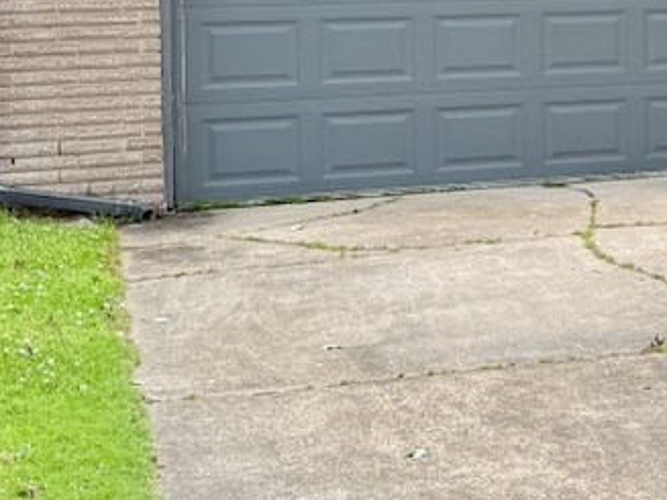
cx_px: 863
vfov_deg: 15.3
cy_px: -45
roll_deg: +0.1
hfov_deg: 19.3
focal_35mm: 94
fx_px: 1811
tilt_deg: -0.9
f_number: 1.78
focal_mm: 6.76
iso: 100
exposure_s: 1/1005
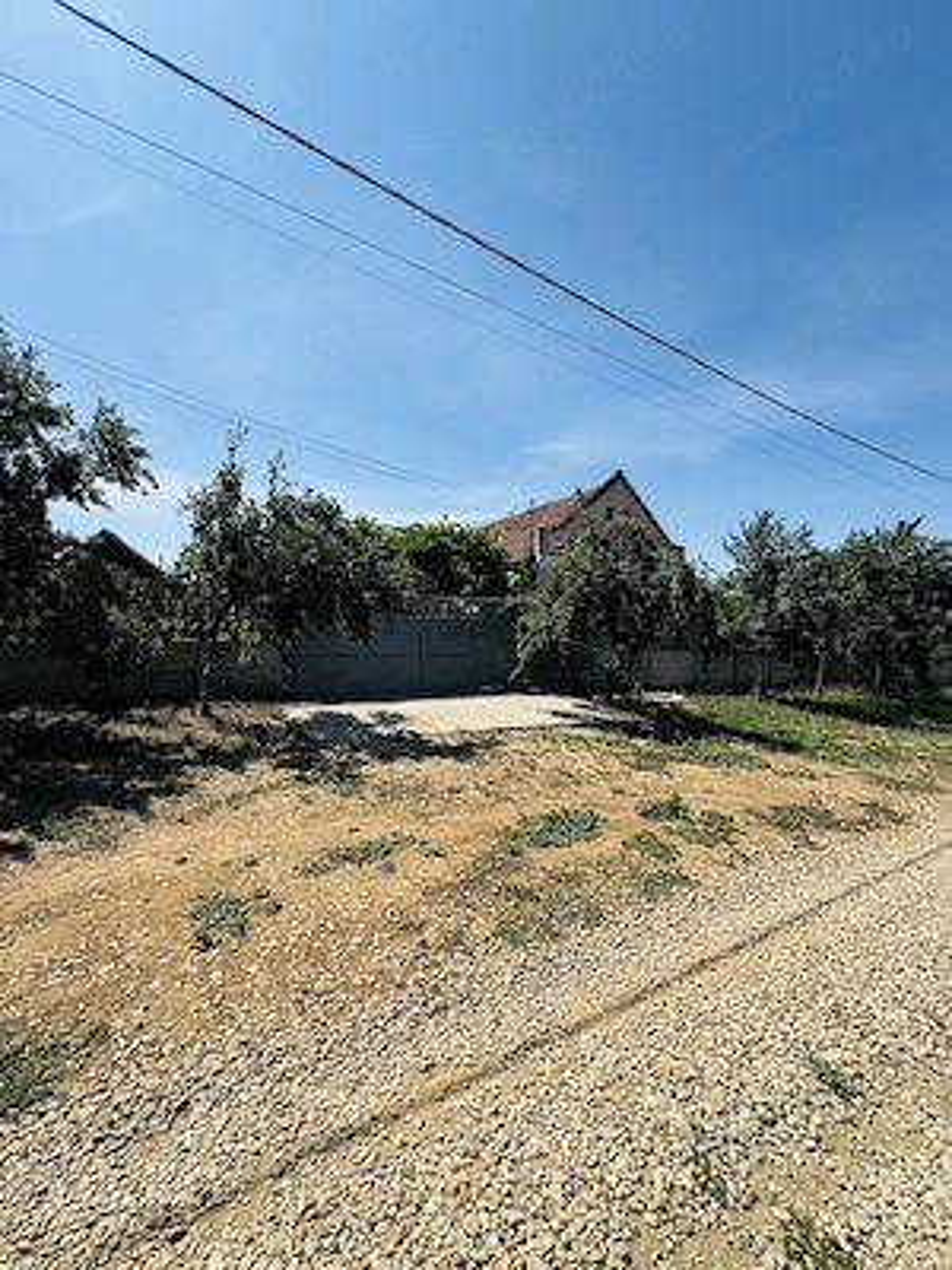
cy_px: 635
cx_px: 476
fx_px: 513
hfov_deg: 85.7
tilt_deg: -1.3
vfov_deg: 102.1
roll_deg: -0.5
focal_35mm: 14
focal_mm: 2.22
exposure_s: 1/1927
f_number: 2.2
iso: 40
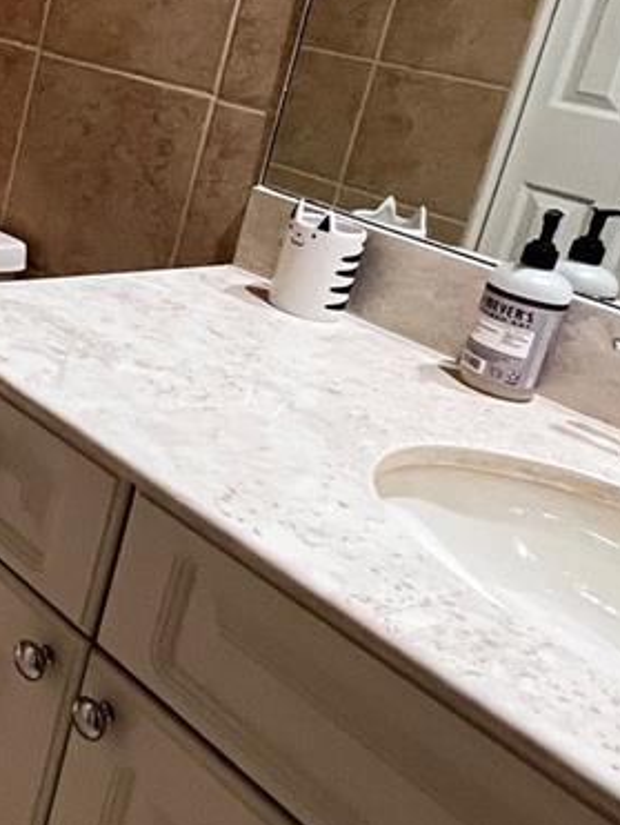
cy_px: 180
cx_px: -216
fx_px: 1001
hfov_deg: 27.7
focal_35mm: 42
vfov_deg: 43.0
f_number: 1.8
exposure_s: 1/60
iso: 400
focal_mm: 1.57
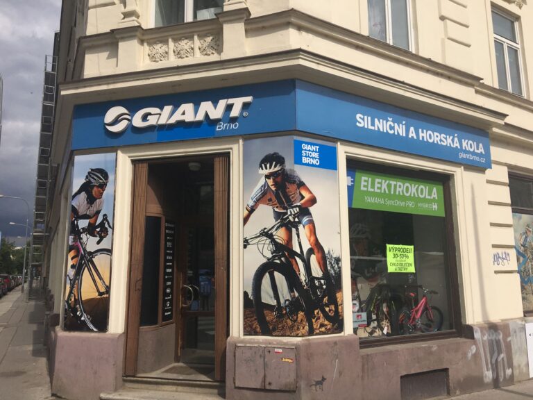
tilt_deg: +9.4
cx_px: 266
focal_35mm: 29
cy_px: 200
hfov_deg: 61.7
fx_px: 447
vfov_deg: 48.2
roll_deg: +0.2
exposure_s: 1/3846
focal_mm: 4.15
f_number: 2.2
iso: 25
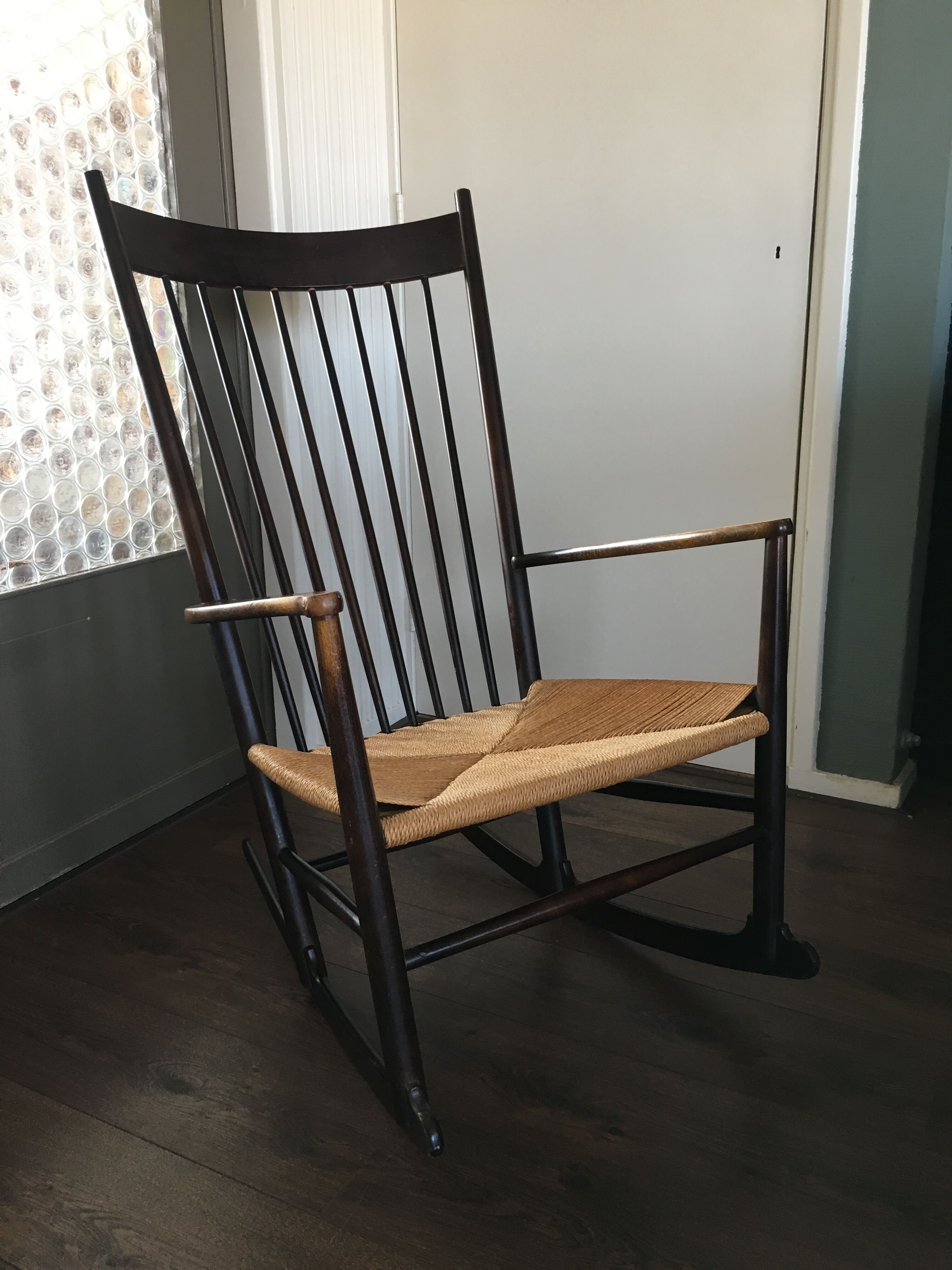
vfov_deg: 61.7
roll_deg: +1.5
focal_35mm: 29
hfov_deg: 48.2
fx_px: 1063
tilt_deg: -15.5
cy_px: 635
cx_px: 476
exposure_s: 1/33
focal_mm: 4.15
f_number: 2.2
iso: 50
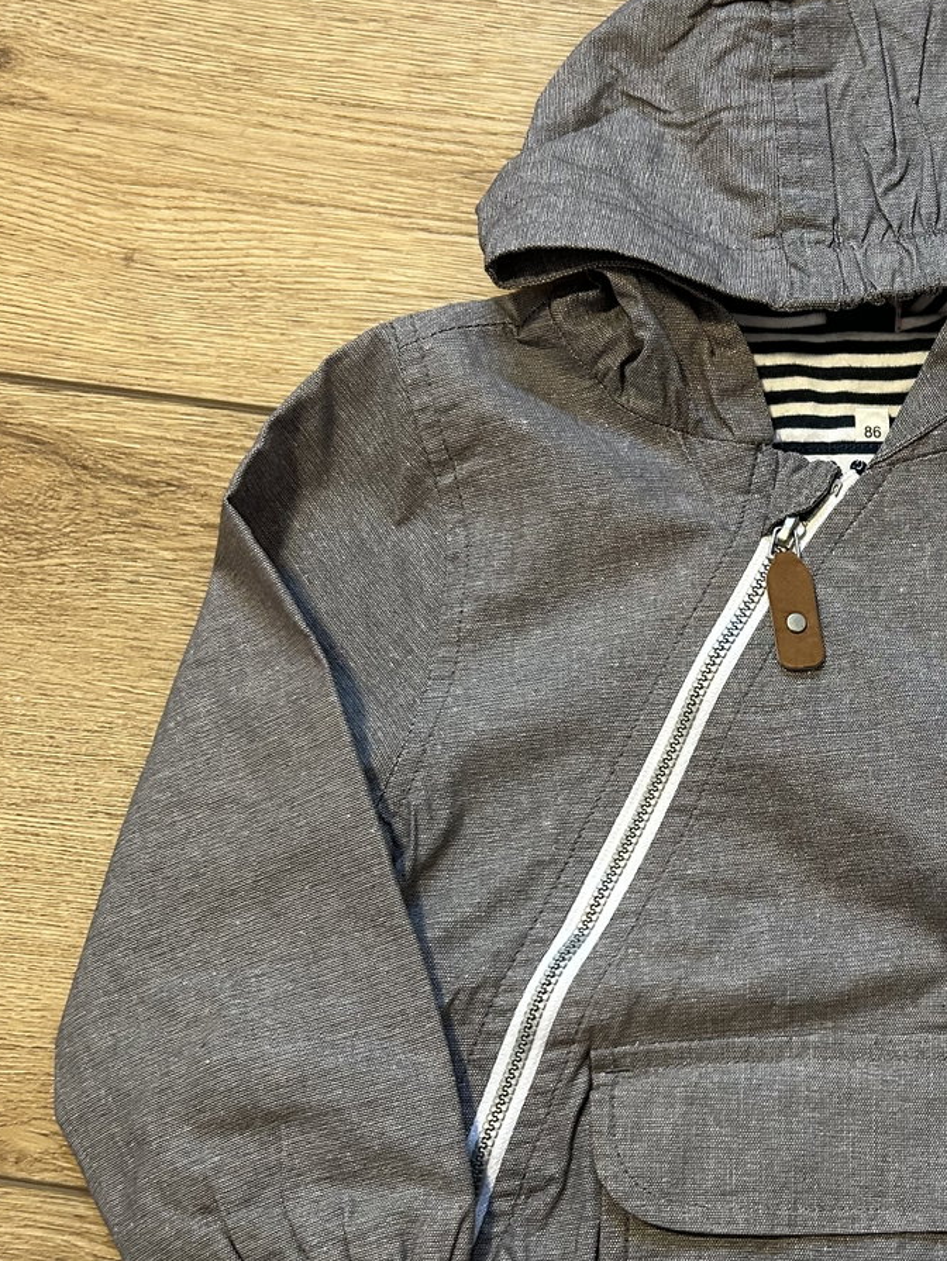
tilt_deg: -80.7
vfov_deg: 39.3
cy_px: 808
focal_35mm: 48
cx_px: 831
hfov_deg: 29.2
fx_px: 1750
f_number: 1.5
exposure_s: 1/50
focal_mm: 5.7
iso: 160
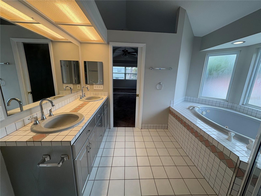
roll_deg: -1.2
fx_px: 106
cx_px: 130
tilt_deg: -13.0
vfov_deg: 85.7
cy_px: 98
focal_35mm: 14
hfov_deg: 102.1
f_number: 2.2
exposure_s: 1/120
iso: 64
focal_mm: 2.22
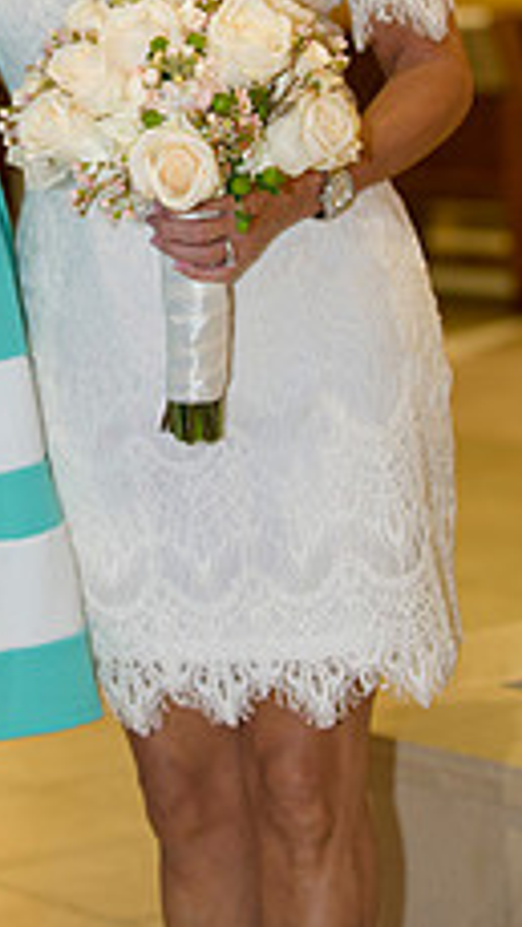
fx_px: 3539
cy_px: 97
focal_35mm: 144
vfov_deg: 14.8
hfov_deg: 8.4
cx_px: -2
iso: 1600
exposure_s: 1/100
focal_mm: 70
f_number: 2.8
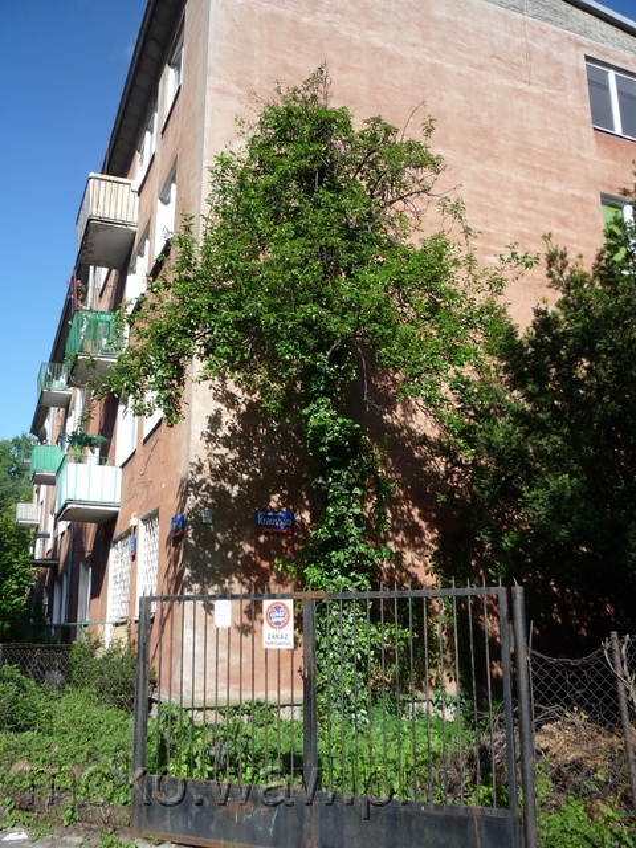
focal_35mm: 32
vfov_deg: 56.8
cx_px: 318
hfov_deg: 44.2
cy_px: 424
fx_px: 784
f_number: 4
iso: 100
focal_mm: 5.2
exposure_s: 1/400
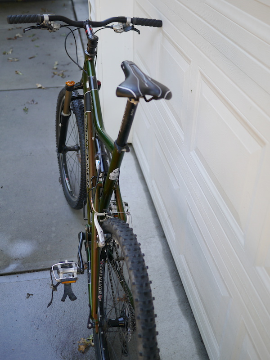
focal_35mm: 40
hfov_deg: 36.0
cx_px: 135
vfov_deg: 46.8
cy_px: 180
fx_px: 416
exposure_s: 1/160
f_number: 1.7
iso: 160
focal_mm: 20
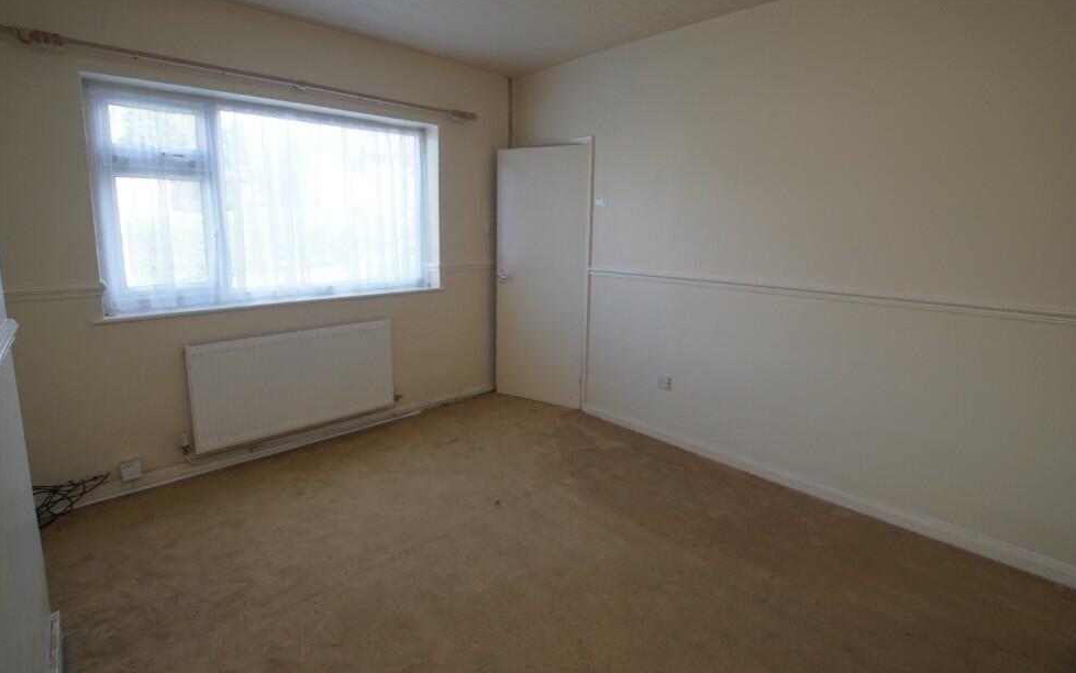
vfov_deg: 71.2
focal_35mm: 16
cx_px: 525
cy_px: 354
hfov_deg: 97.8
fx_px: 469
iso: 250
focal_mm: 10
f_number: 4
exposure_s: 1/60
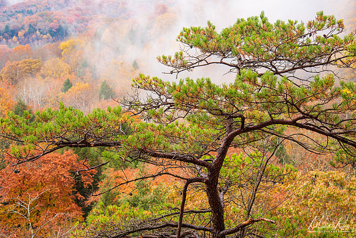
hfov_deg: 36.2
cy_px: 119
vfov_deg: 24.6
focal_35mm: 55
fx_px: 544
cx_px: 178
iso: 100
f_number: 8
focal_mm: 55
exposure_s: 1/20
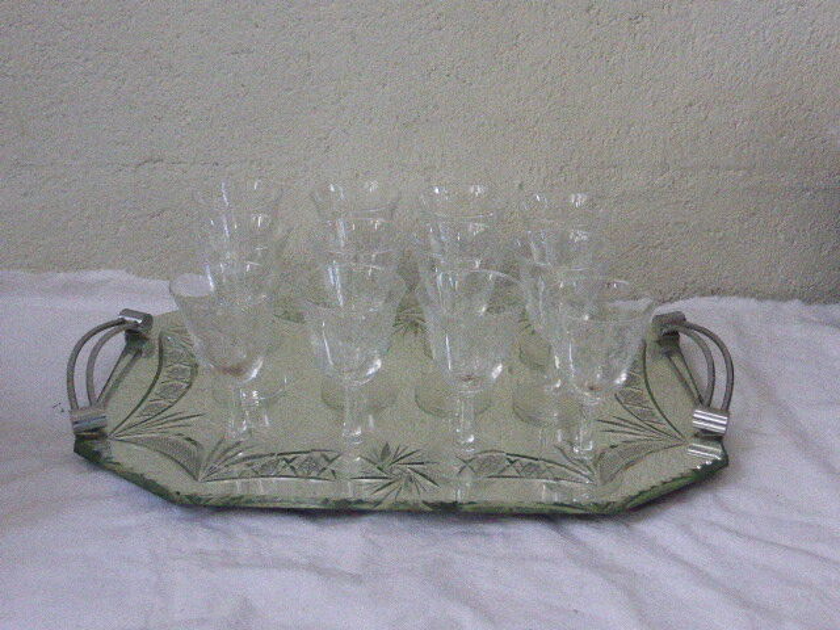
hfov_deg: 41.2
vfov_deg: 31.5
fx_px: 1116
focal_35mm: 46
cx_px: 420
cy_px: 315
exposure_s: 1/200
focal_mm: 7.9
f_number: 4.1
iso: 1600
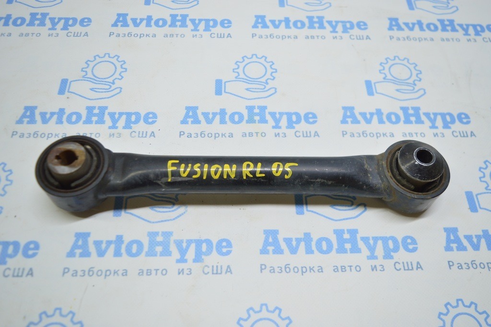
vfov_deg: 41.6
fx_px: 429
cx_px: 246
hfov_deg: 59.5
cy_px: 164
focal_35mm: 32
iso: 400
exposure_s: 1/60
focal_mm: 21
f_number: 3.8
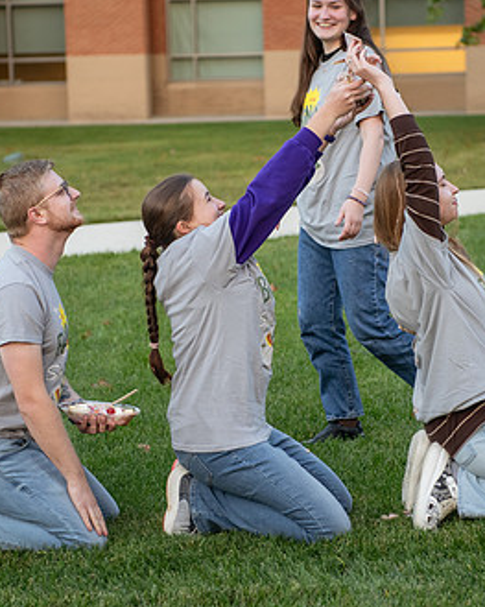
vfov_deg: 16.6
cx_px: 290
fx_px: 2082
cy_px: 268
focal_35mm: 116
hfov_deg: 13.3
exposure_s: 1/320
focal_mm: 70
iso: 800
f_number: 3.2
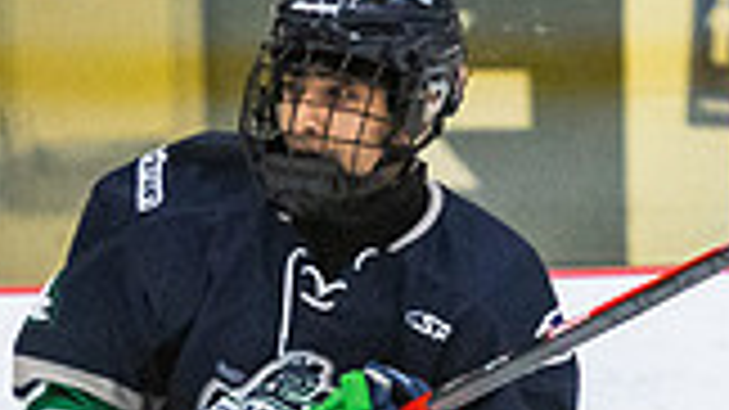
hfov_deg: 2.2
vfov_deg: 1.2
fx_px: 19073
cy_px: 525
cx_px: 221
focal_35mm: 987
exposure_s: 1/640
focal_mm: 140
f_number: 2.8
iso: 2200
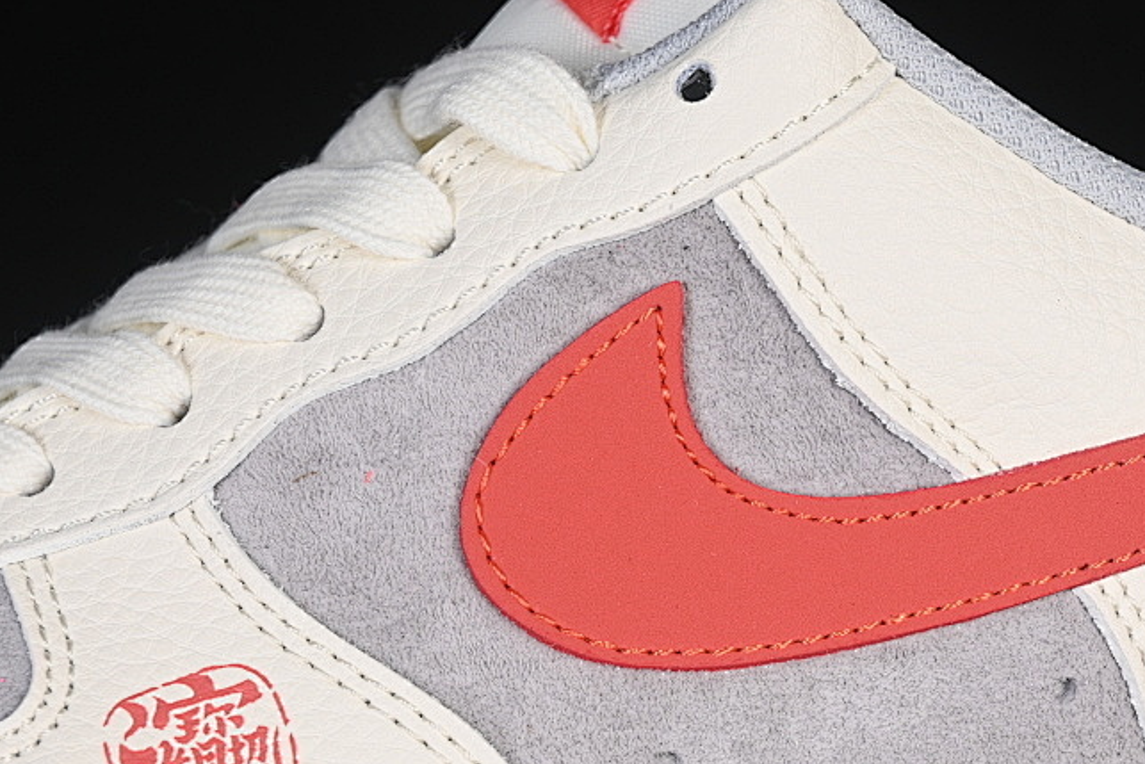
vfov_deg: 10.8
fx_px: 4008
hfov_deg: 16.2
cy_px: 625
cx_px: 776
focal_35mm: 126
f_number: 7.1
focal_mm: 50
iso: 160
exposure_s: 1/80
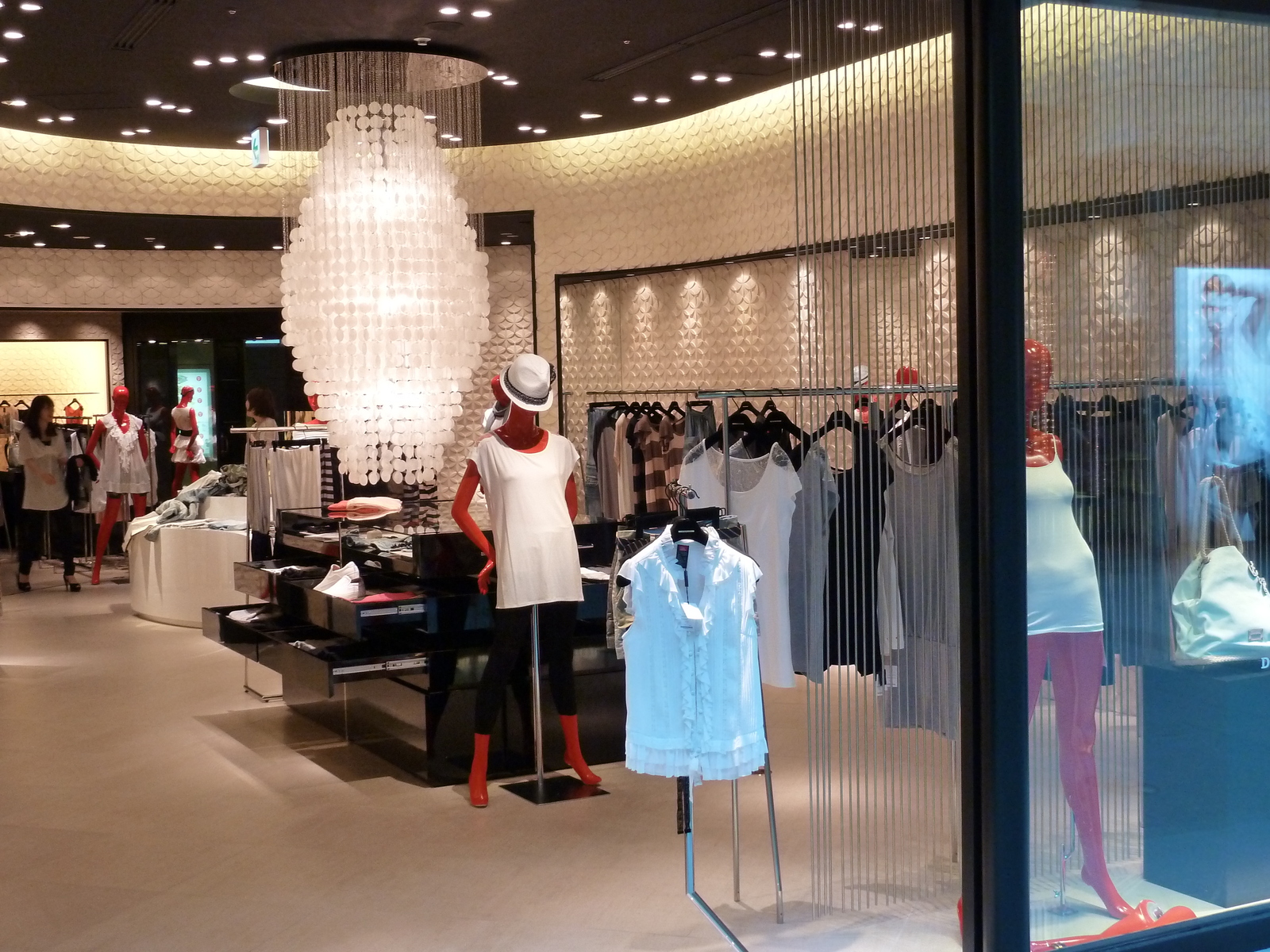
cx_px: 635
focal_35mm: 44
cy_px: 476
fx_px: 1614
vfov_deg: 32.9
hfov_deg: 42.9
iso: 320
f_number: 3.7
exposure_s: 1/30
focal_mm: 7.3
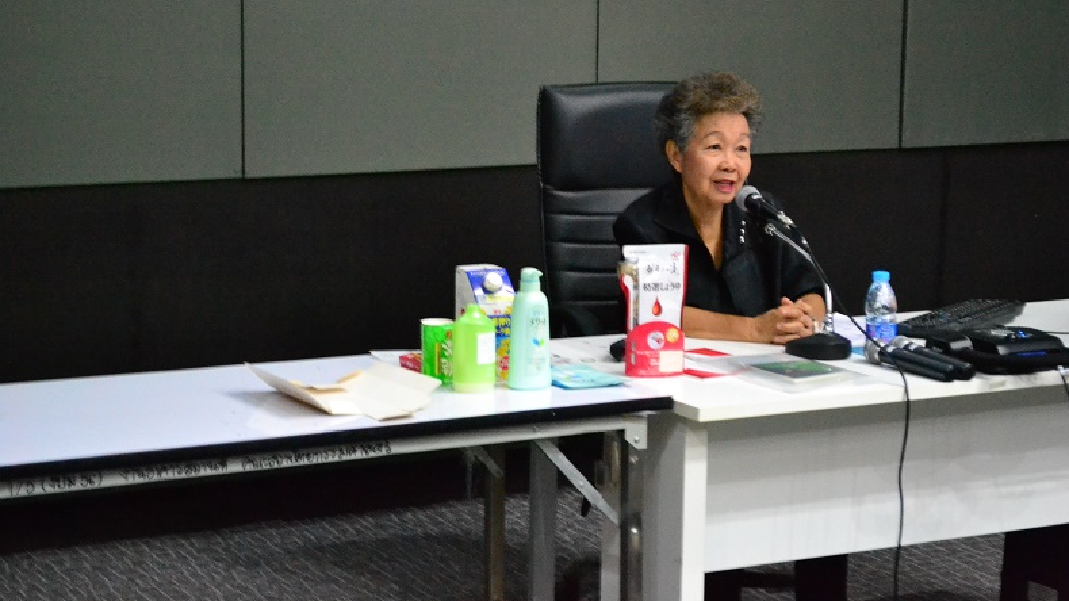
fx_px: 2481
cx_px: 540
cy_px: 248
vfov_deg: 13.8
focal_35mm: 88
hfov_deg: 24.3
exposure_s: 1/15
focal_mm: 55
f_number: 5.6
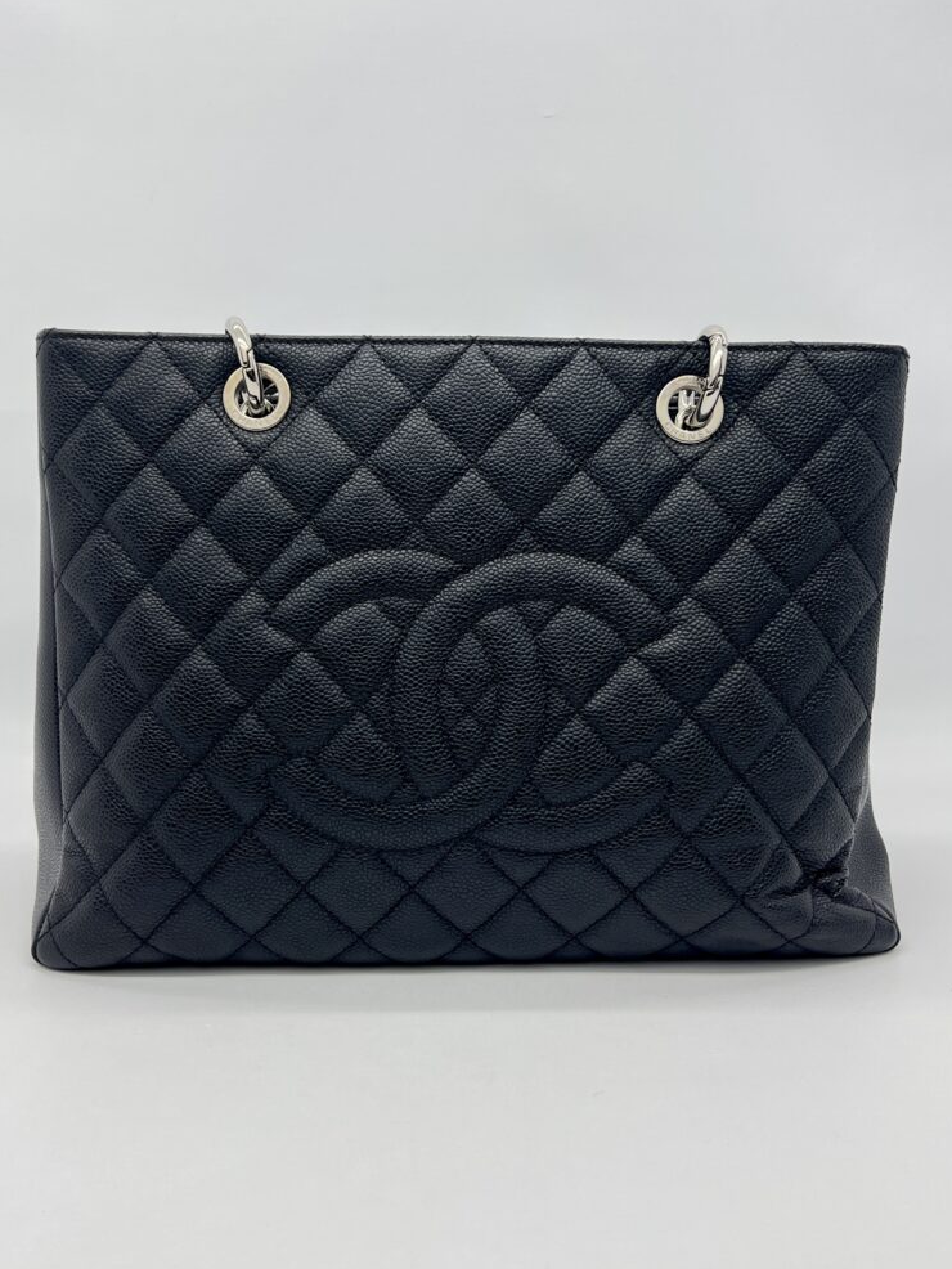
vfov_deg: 65.3
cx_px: 472
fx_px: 990
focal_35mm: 27
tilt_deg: -8.3
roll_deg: +1.5
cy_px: 644
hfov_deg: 51.4
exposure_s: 1/172
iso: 40
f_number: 1.5
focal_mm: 5.7
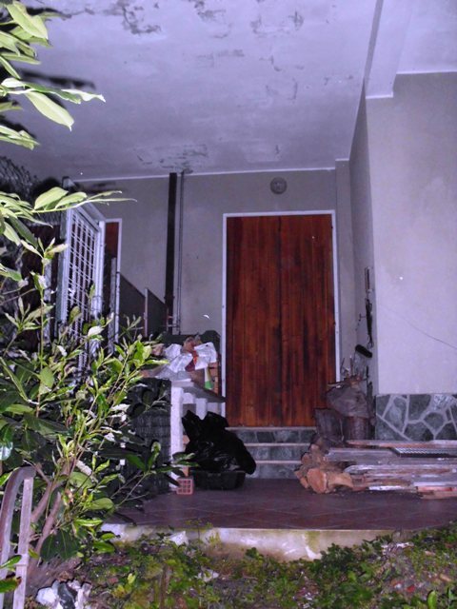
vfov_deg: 51.4
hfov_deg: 39.7
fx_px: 634
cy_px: 304
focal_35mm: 36
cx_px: 228
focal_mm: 6.3
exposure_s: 1/60
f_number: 2.9
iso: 400
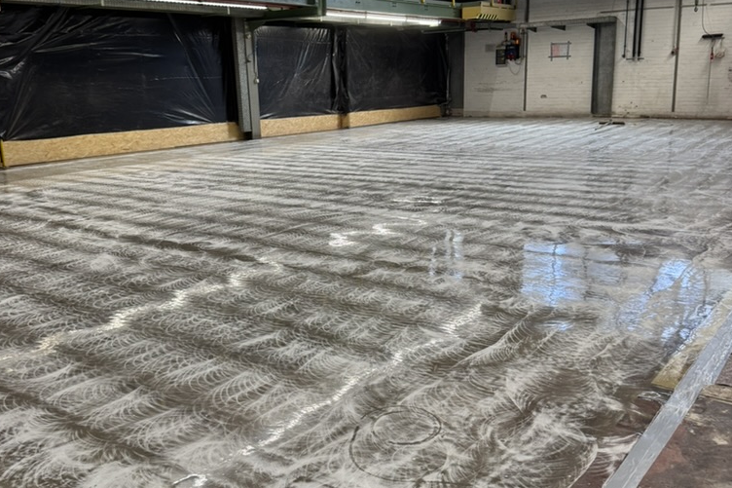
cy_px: 244
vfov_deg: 38.9
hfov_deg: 55.8
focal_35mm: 34
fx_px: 691
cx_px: 363
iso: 200
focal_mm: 6.76
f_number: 1.78
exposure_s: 1/100
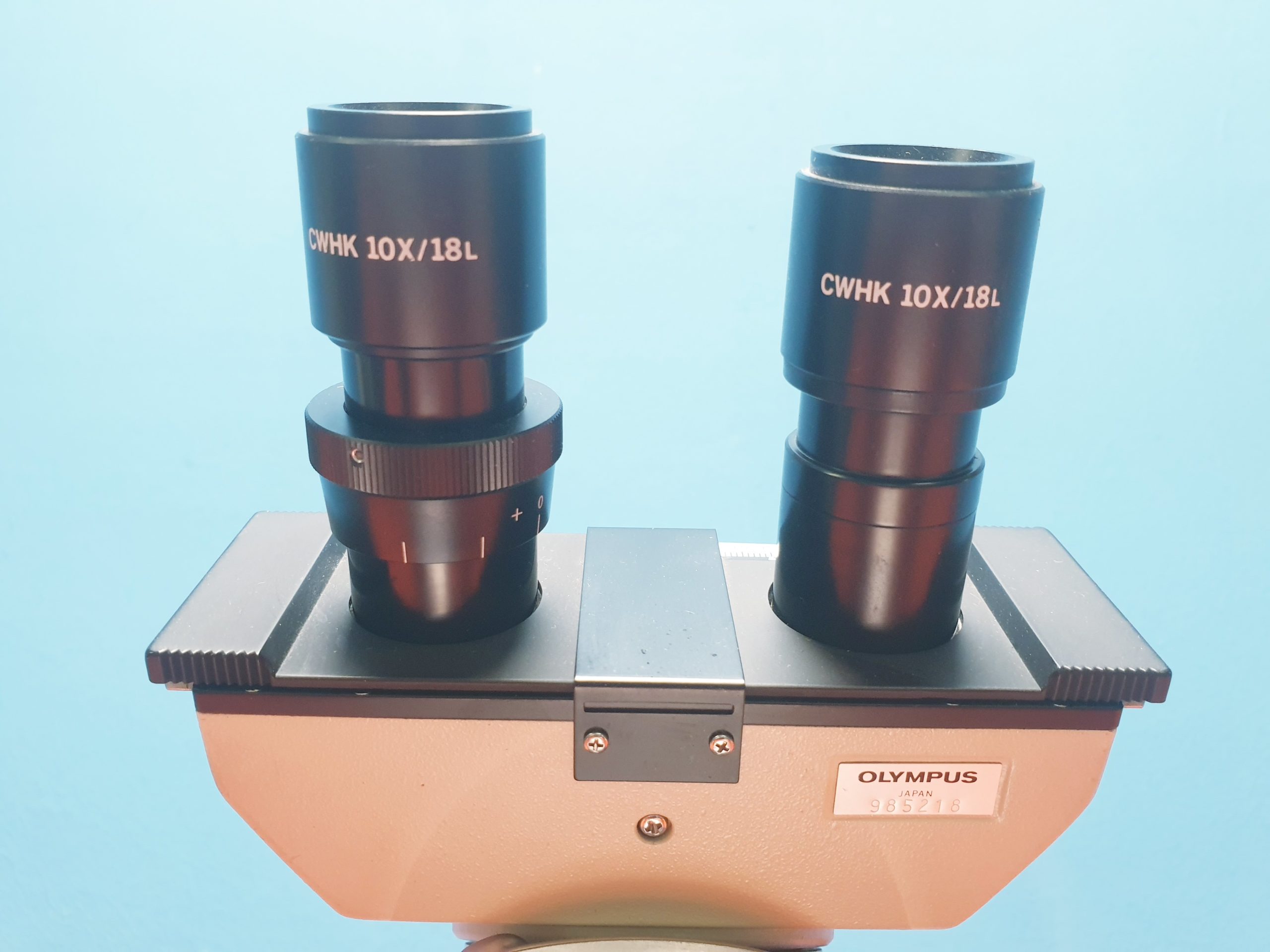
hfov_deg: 67.3
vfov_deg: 53.1
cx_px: 635
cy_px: 476
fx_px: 954
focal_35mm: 26
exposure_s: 1/50
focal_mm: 4.3
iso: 250
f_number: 2.4
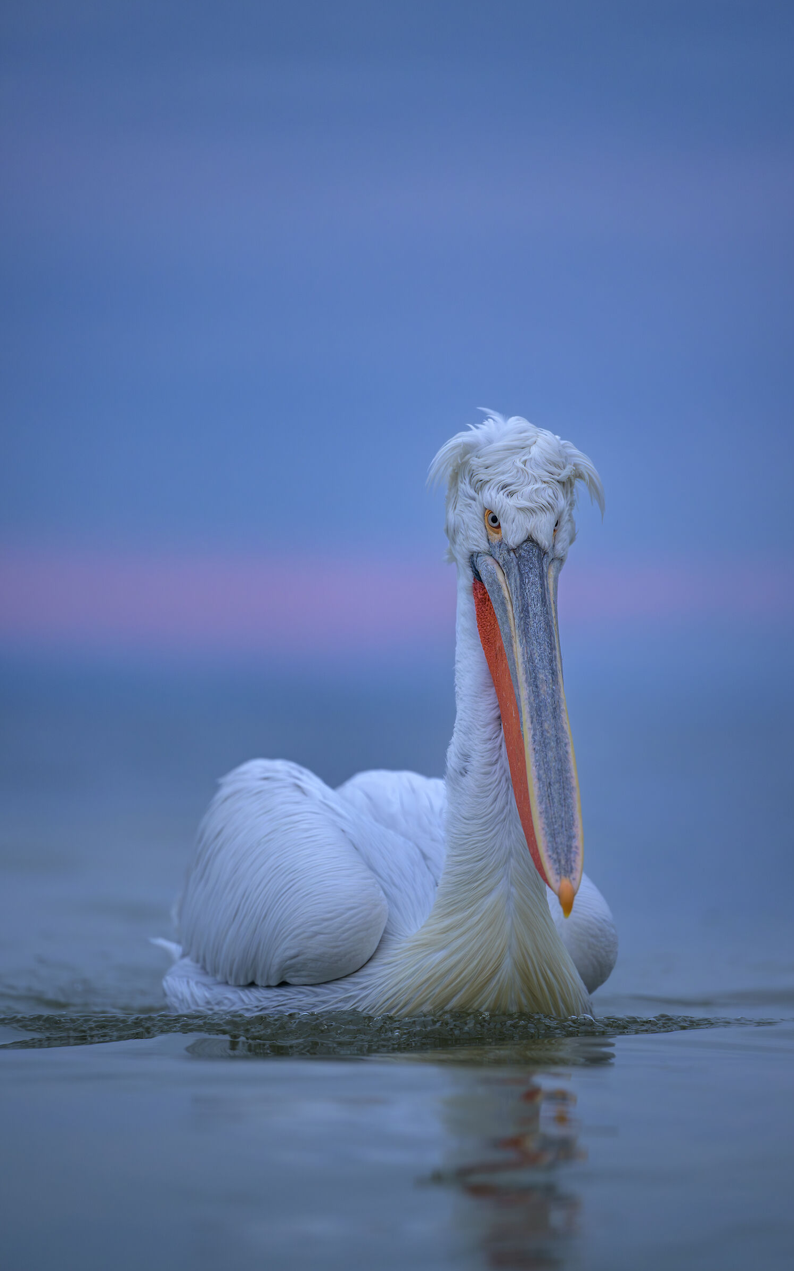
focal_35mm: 205
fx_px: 7098
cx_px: 408
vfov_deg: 10.2
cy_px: 638
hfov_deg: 6.4
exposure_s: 1/400
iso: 400
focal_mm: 200
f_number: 2.8
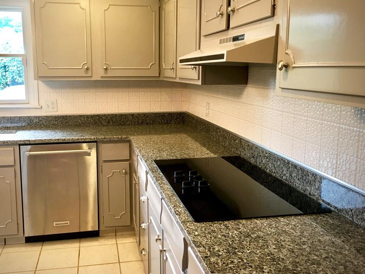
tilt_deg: -6.9
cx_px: 153
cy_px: 123
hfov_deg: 53.7
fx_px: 359
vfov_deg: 41.8
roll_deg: +0.8
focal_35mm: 34
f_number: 2.2
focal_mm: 4.15
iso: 25
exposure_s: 1/15
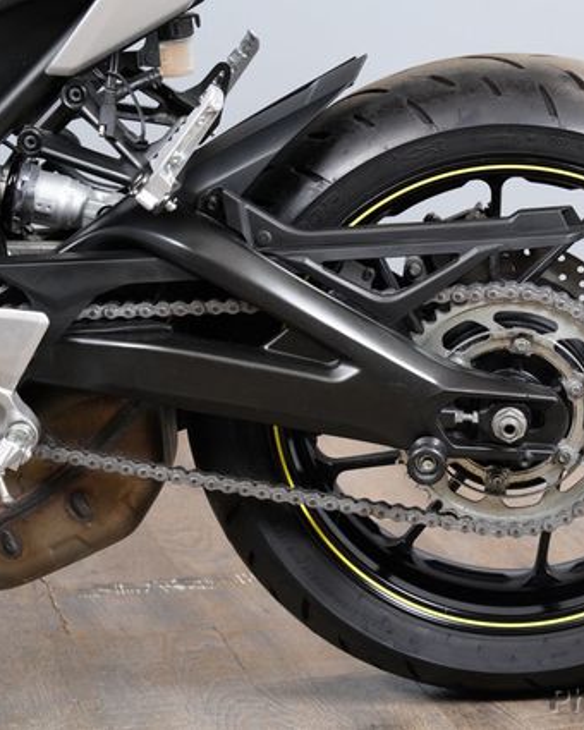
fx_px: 3025
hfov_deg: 11.0
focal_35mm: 140
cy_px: 365
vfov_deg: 13.8
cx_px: 462
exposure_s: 1/60
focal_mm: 99
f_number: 9
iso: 5000
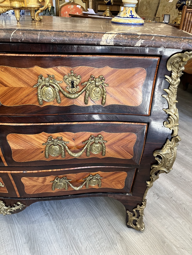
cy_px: 128
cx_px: 96
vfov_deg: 67.3
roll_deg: -2.2
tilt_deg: -32.4
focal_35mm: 26
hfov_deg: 53.1
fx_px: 192
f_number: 1.6
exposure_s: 1/60
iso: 200
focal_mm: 5.1
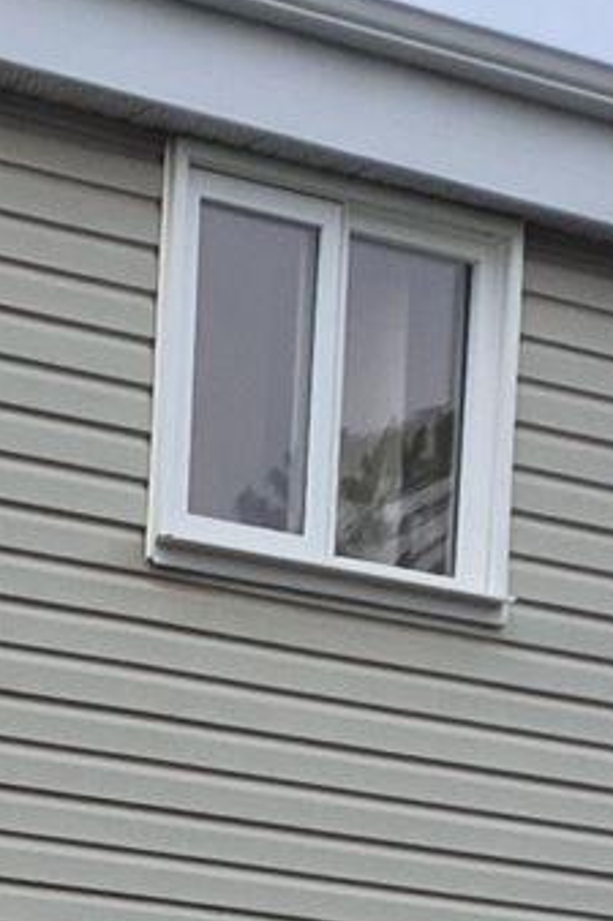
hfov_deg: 7.5
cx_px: -1182
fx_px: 4167
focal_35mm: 163
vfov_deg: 10.5
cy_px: 2338
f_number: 1.8
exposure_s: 1/4688
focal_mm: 5.4
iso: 80
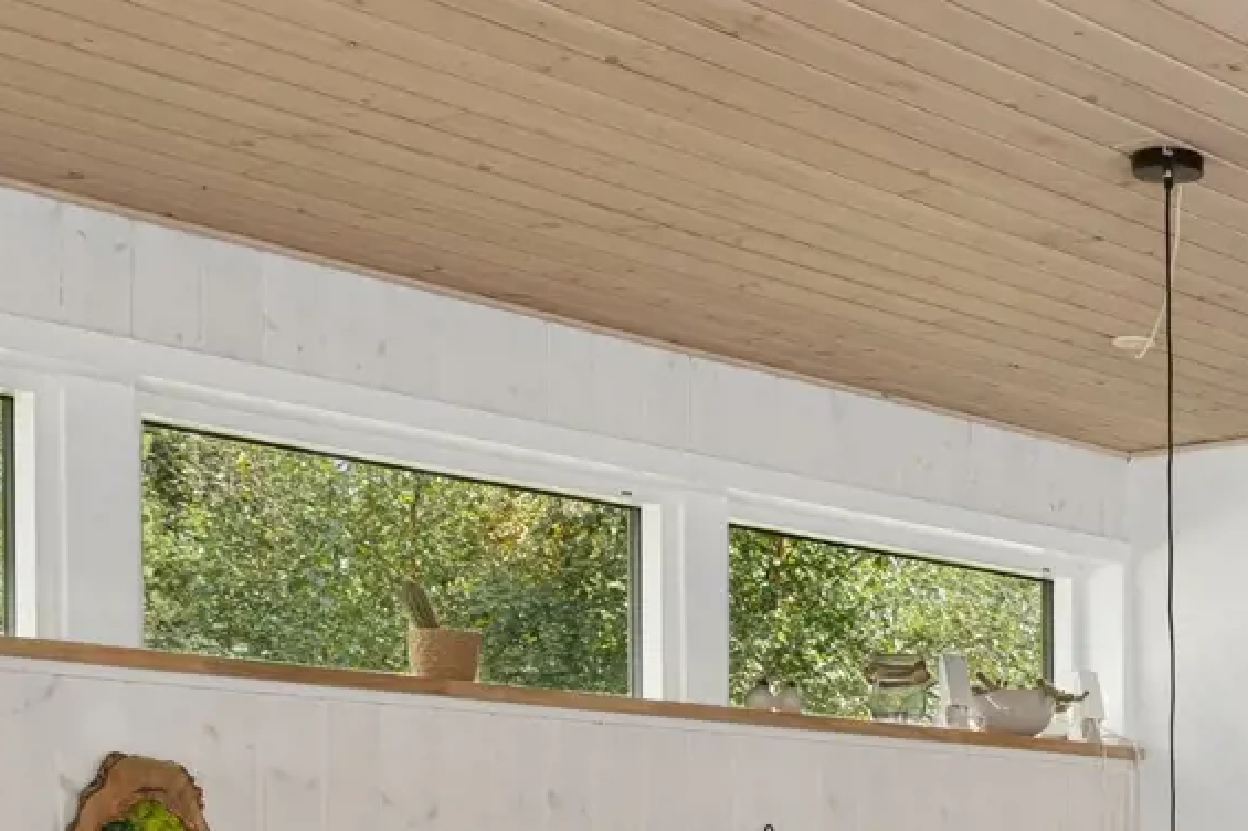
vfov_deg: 18.8
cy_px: 1017
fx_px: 2356
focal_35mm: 68
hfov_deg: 26.2
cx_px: 1524
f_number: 8
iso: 800
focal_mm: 20
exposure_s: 1/50
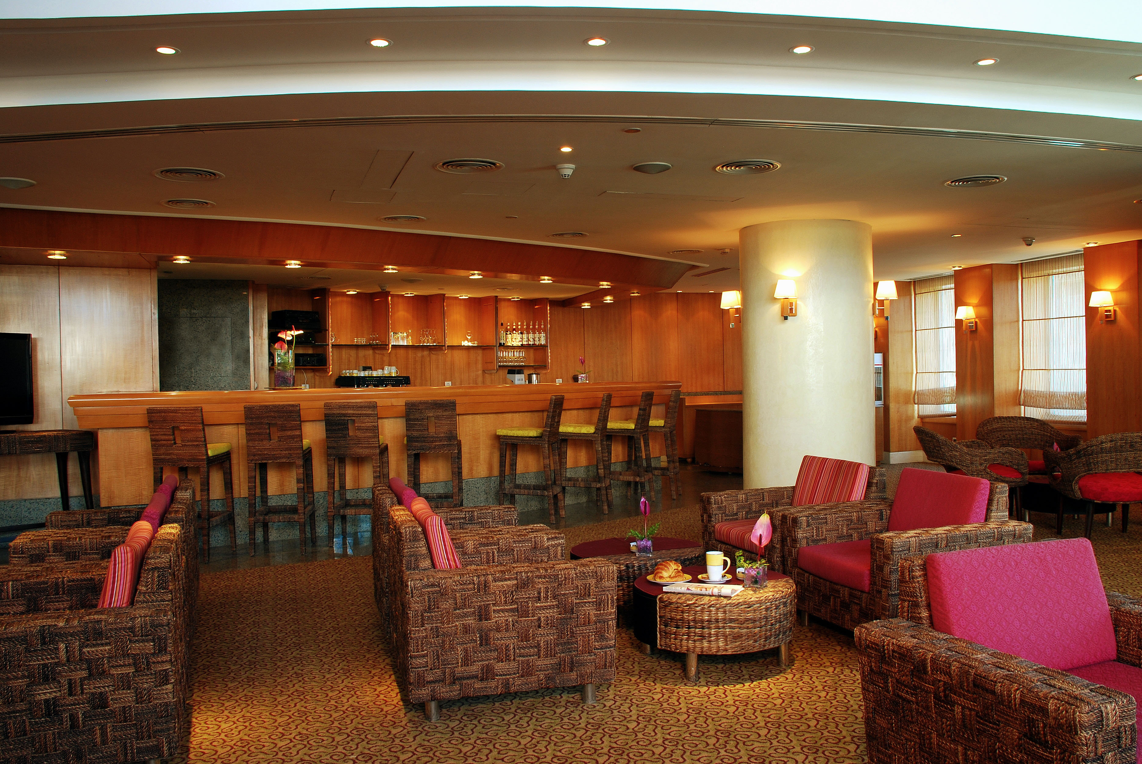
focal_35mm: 31
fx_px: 985
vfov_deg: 42.4
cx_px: 588
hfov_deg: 60.2
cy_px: 390
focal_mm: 20
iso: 100
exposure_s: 1/1.6
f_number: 10
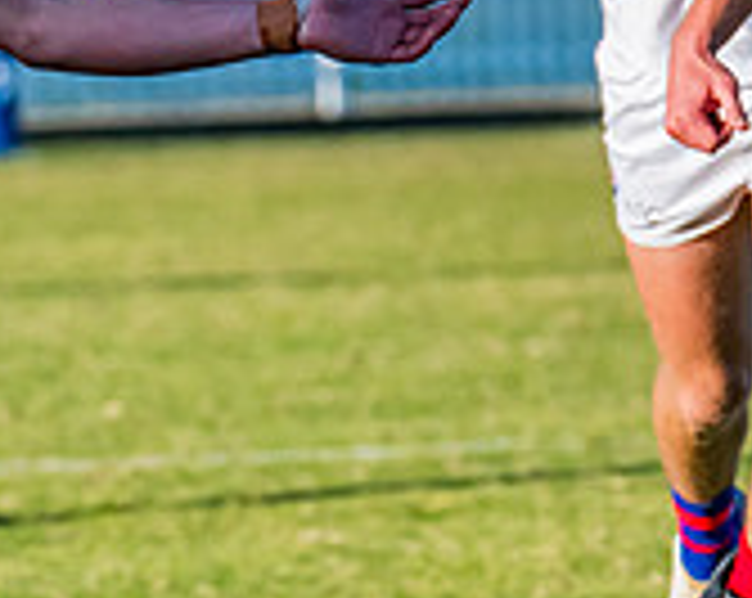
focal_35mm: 1180
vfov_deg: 1.3
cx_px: -418
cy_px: 117
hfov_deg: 1.6
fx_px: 26216
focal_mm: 310
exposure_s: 1/1600
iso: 800
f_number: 10
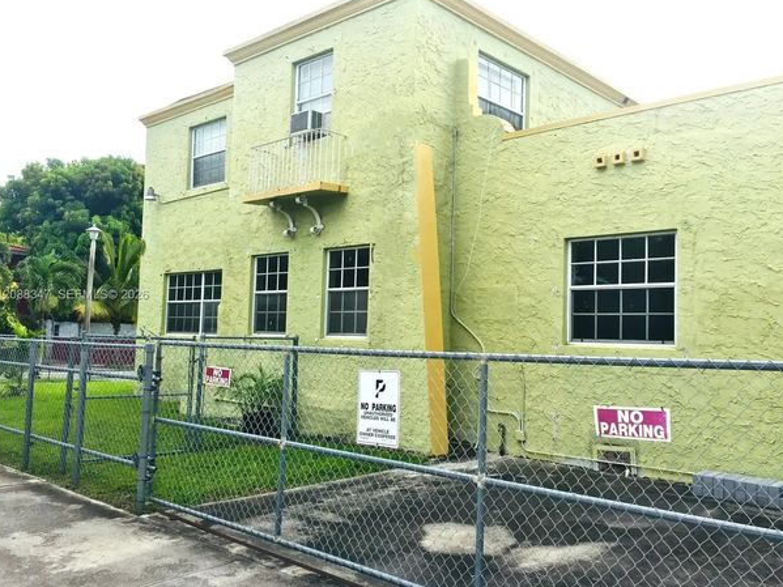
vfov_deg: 45.4
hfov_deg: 58.3
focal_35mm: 31
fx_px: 701
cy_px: 295
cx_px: 404
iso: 32
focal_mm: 4.15
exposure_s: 1/1522
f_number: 2.2
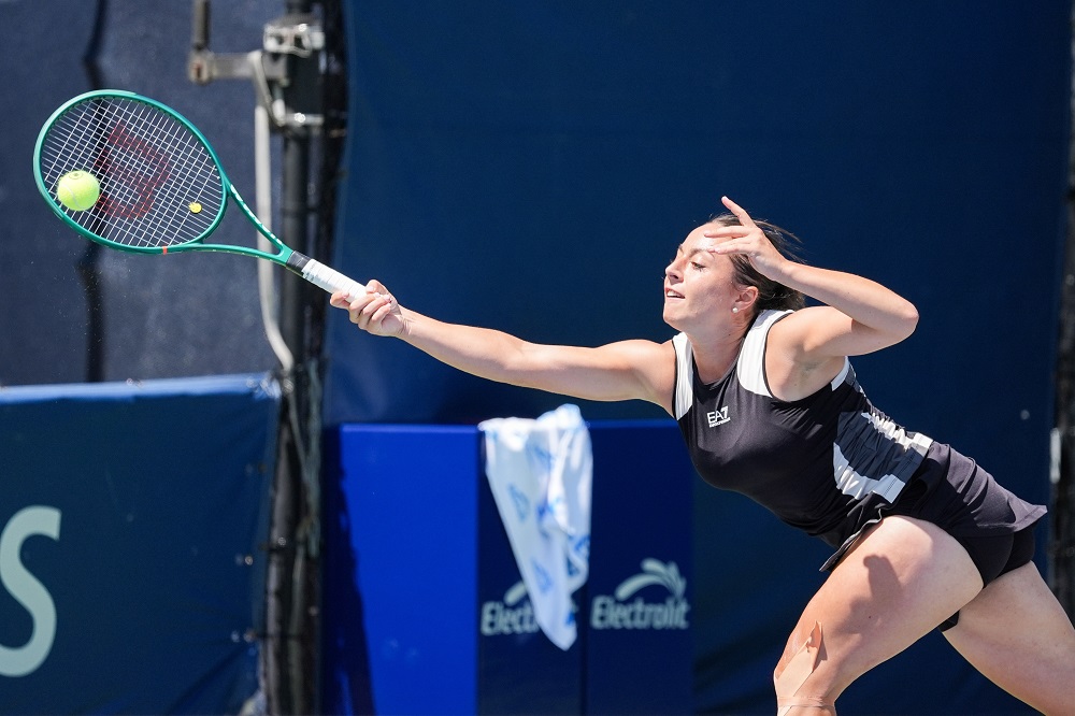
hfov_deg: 5.2
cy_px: 358
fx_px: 11940
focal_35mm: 400
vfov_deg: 3.4
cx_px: 538
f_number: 4.5
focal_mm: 400
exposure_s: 1/2500
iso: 400
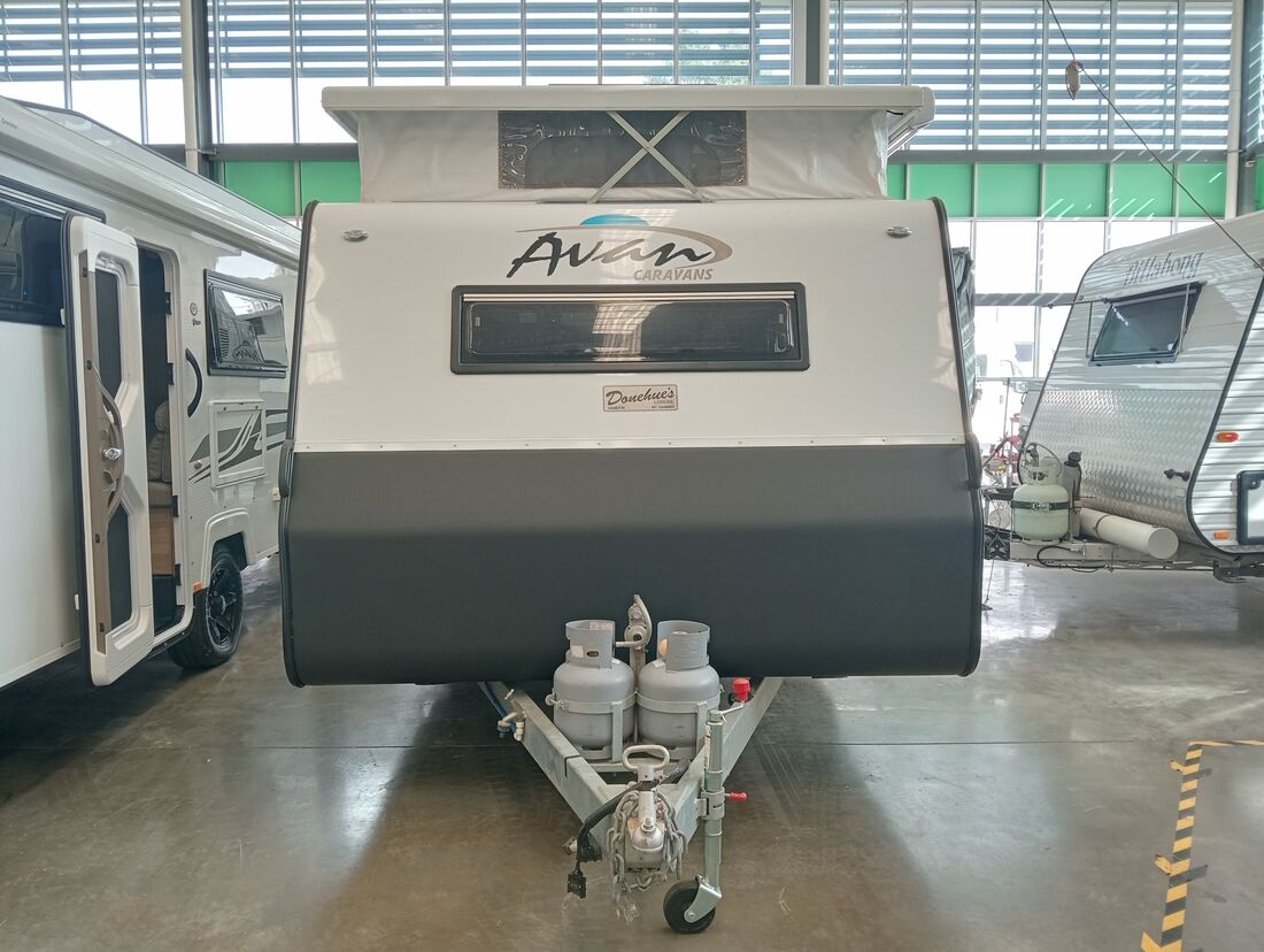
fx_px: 1024
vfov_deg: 49.8
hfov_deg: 63.4
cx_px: 632
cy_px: 476
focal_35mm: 28
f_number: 1.8
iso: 115
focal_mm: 3.98
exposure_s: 1/33.3
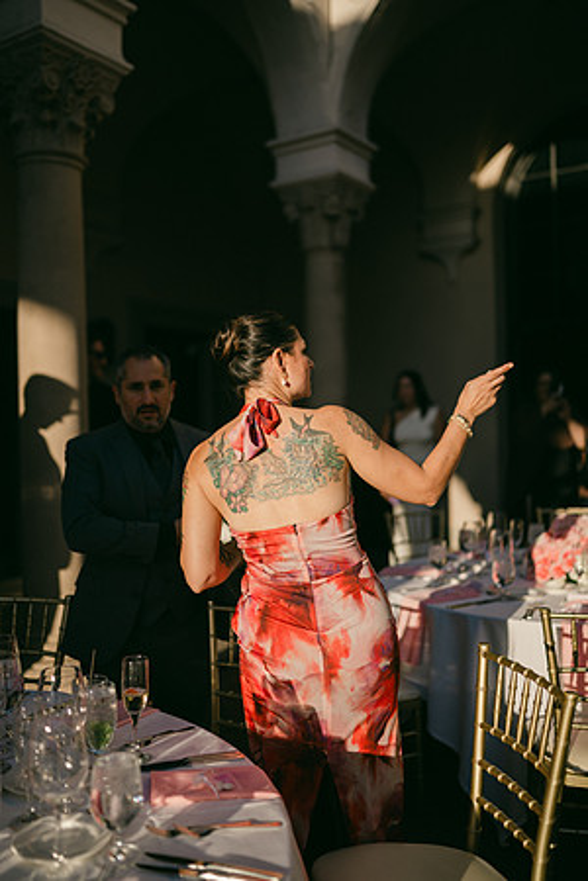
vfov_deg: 54.4
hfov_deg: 37.9
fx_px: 857
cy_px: 440
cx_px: 294
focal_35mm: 35
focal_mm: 35
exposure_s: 1/6400
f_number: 1.2
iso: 64
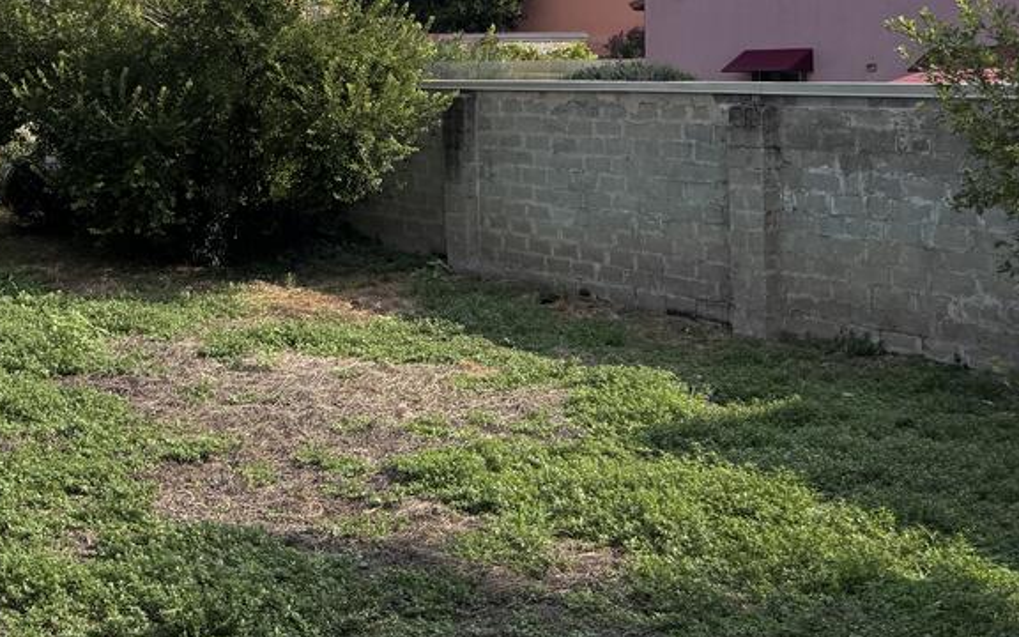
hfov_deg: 35.6
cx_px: 73
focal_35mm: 53
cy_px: 58
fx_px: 1472
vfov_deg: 23.7
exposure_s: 1/4950
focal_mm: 6.76
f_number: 1.78
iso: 80
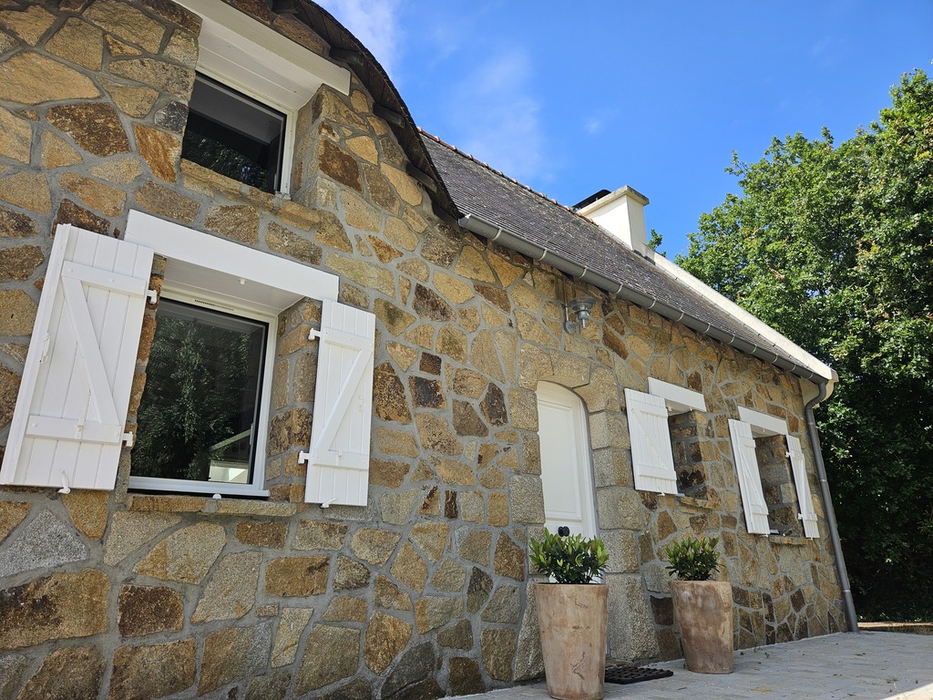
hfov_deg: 73.9
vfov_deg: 58.9
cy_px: 350
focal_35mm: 23
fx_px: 620
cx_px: 466
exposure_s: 1/1000
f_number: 1.8
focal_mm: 5.4
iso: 25
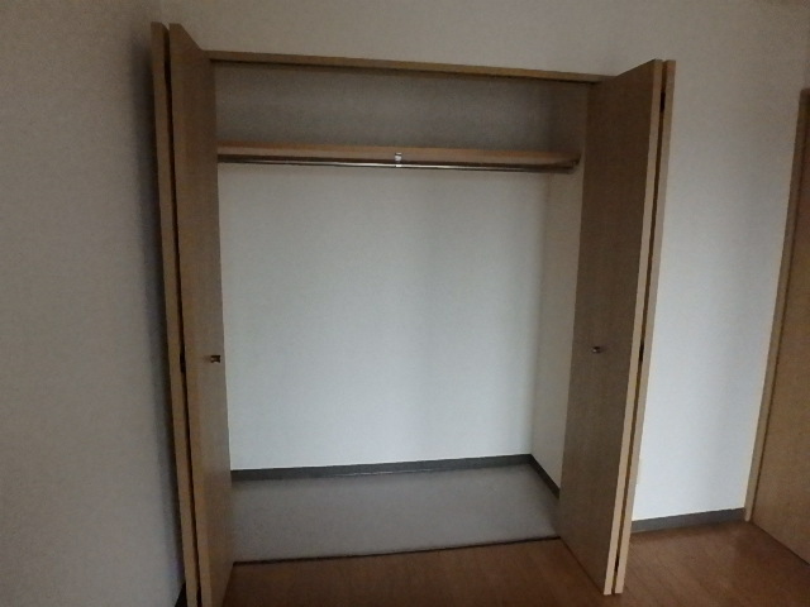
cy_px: 304
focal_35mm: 21
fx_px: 491
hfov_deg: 79.0
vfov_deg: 63.4
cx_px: 405
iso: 2000
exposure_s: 1/500
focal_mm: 3.7
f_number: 3.5
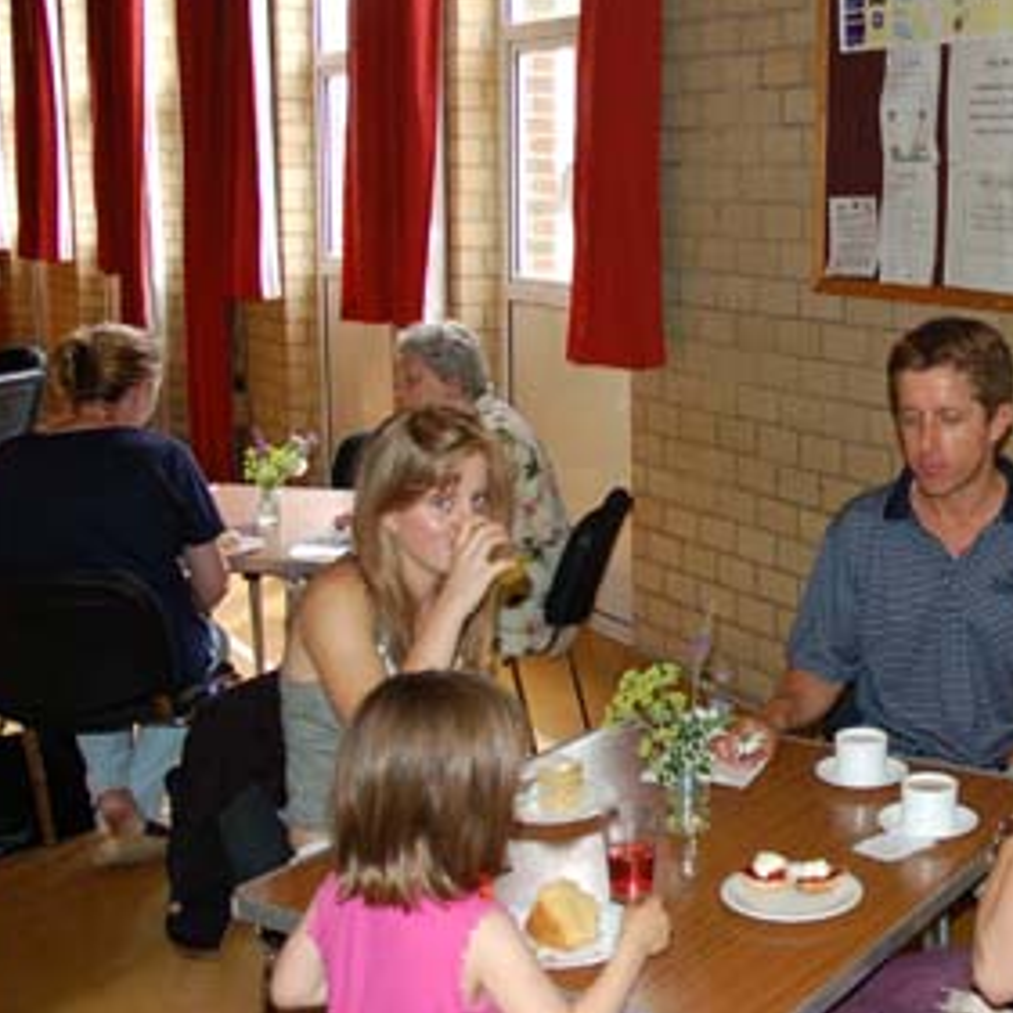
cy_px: 525
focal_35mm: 49
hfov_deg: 32.8
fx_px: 1622
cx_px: 926
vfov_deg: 34.7
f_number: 3.5
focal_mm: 18
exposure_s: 1/60
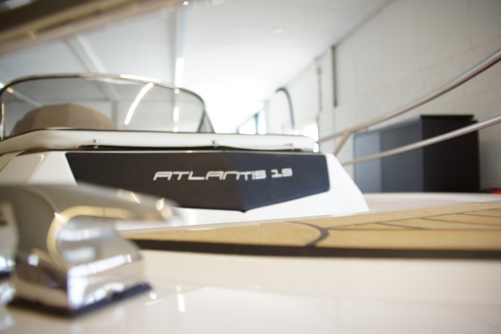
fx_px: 376
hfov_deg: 67.4
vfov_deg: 47.9
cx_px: 250
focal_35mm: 27
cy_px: 167
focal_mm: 18
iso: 200
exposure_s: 1/50
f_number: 3.5
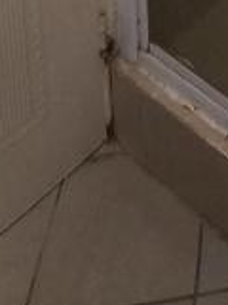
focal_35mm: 65
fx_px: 571
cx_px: 399
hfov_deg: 18.3
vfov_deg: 16.0
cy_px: -398
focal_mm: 1.42
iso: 200
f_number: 2.2
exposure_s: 1/20
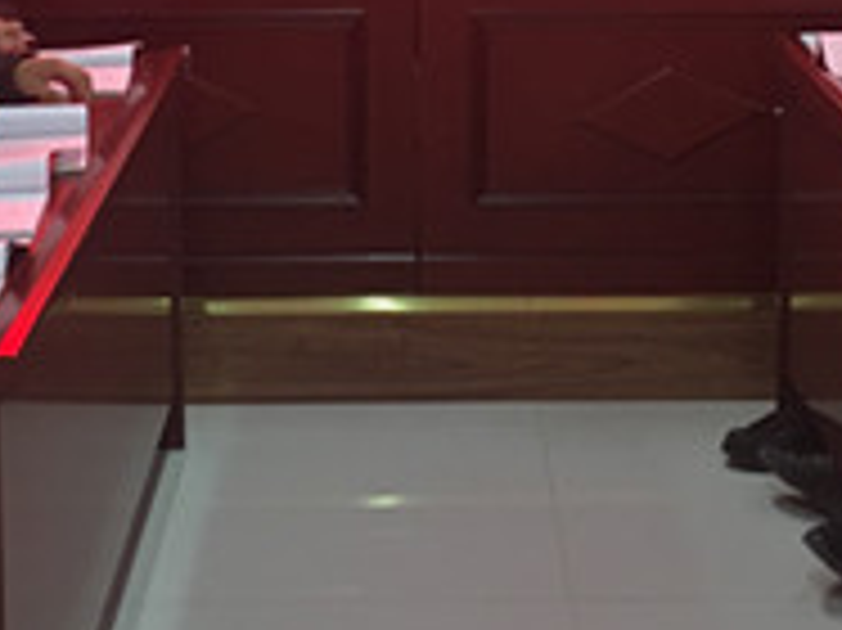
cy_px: -22
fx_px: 2261
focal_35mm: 93
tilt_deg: -8.0
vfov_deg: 15.5
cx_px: 423
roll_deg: +0.3
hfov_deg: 21.1
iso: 100
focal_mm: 4.15
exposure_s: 1/33
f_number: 2.2
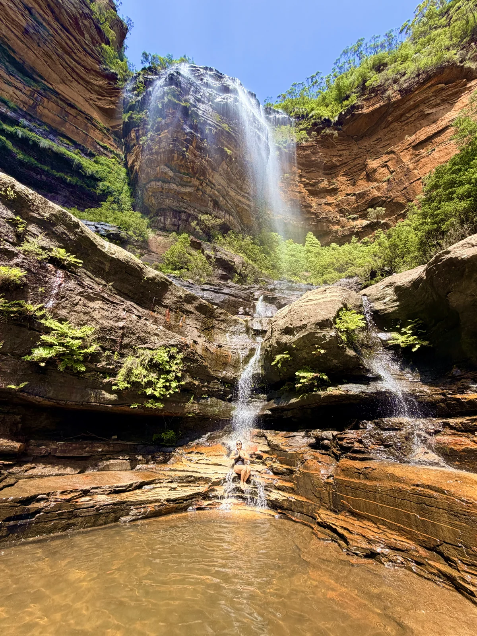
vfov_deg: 102.1
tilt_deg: +24.7
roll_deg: -2.6
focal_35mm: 14
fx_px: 257
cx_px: 238
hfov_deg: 85.7
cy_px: 318
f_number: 2.2
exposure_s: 1/326
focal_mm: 2.22
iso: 50
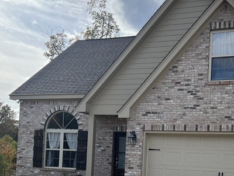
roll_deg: -1.8
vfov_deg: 27.5
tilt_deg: +3.3
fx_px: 352
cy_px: 142
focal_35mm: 52
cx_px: 169
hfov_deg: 36.2
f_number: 1.5
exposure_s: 1/2915
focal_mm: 5.7
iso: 50
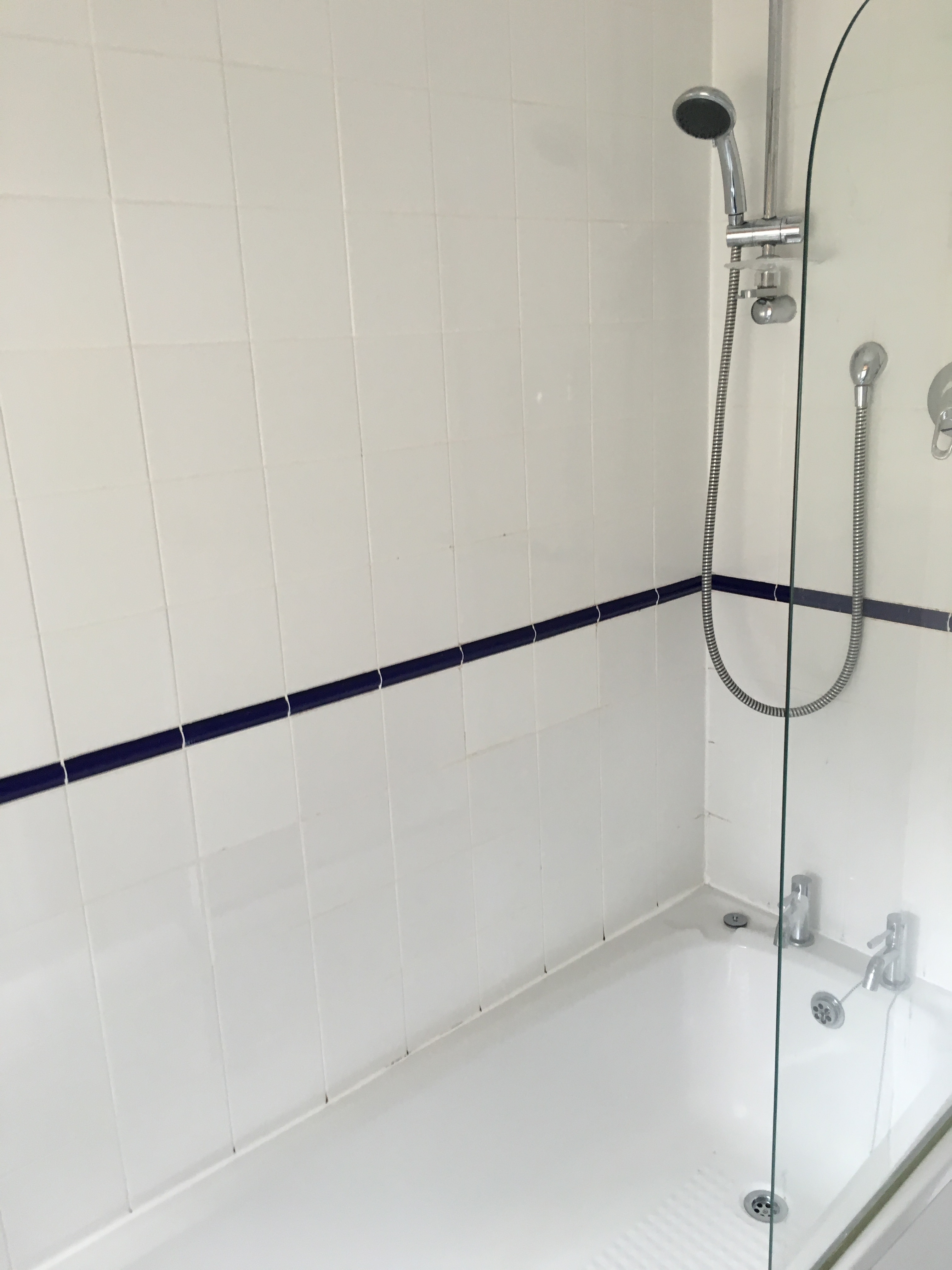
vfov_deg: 61.7
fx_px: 1063
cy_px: 635
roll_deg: +3.0
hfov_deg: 48.2
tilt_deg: -19.4
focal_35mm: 29
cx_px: 476
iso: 100
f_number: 2.2
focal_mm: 4.15
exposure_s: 1/33
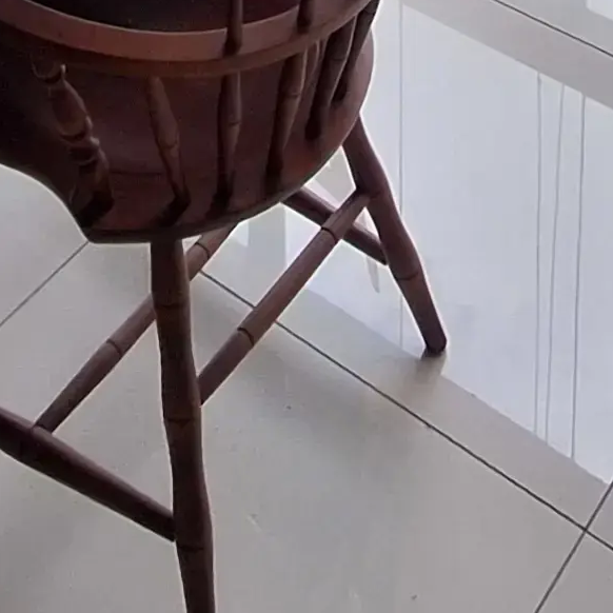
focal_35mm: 79
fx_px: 1583
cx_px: 165
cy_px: -802
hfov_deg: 21.8
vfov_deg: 14.9
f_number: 2.2
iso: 40
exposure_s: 1/459
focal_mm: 1.74
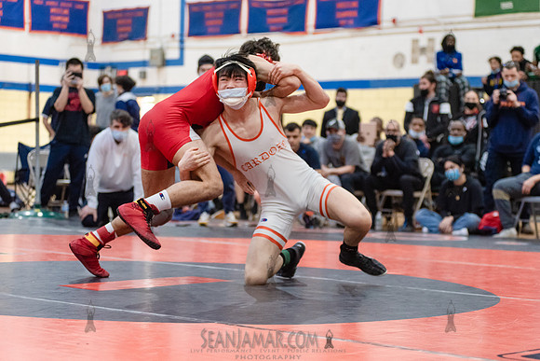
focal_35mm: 82
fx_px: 1230
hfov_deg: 24.8
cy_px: 180
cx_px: 270
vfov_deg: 16.7
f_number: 3.5
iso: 4000
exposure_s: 1/400
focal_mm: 80
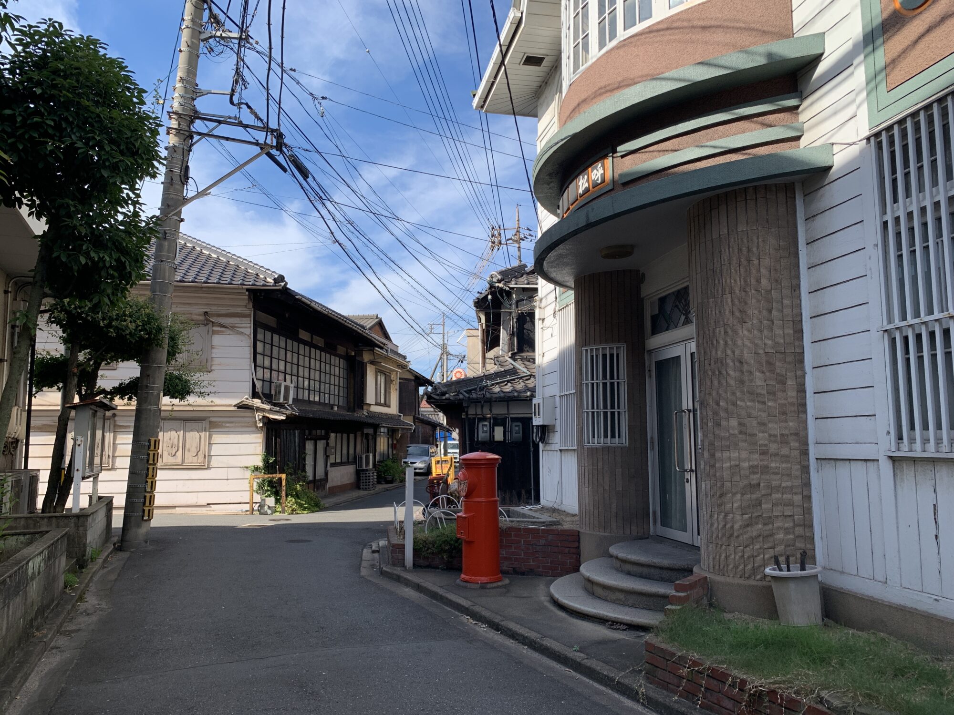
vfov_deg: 53.1
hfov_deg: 67.3
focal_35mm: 26
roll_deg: +1.0
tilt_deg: +5.0
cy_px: 358
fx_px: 717
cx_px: 477
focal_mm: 4.25
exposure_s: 1/1176
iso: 25
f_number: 1.8
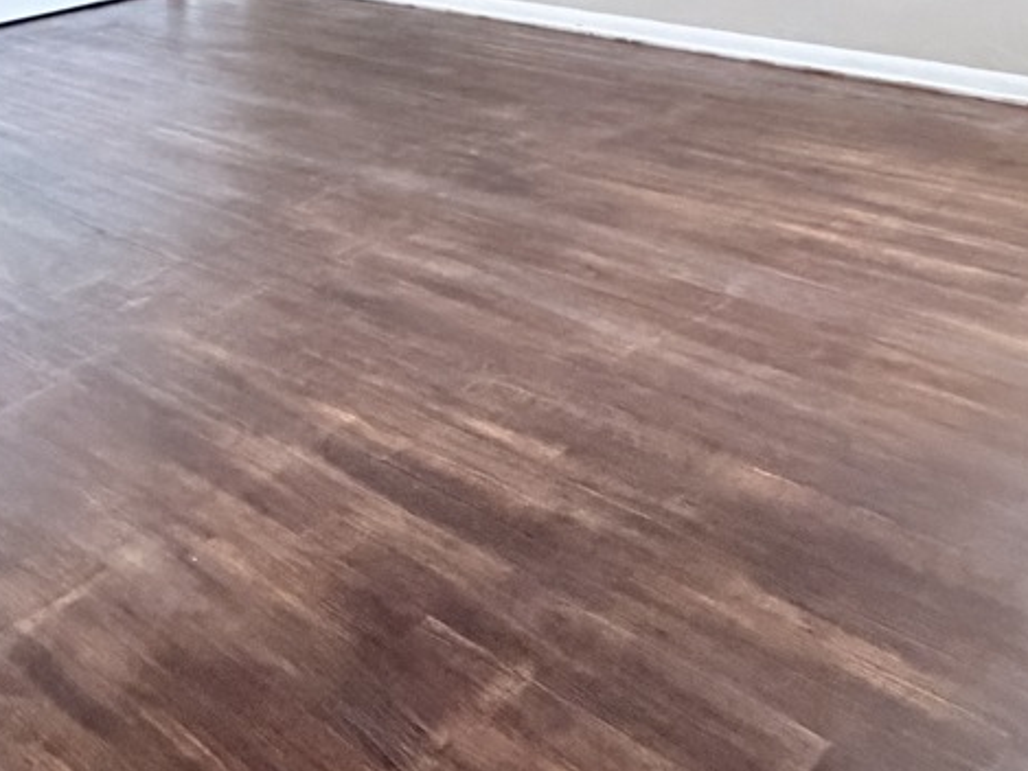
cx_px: 355
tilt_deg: +0.2
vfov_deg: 27.8
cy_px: -237
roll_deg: +2.7
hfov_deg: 43.3
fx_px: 1277
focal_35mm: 43
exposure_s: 1/30
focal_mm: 2.22
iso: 1250
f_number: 2.2
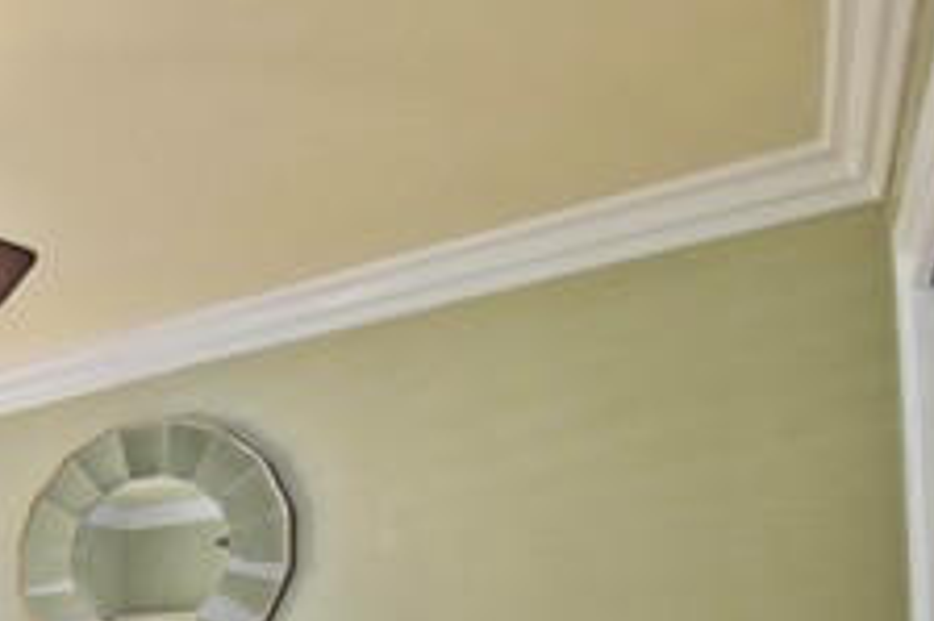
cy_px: 686
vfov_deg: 29.9
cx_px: -371
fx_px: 1037
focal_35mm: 40
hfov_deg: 31.8
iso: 400
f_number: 5.6
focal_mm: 14
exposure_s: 1/200
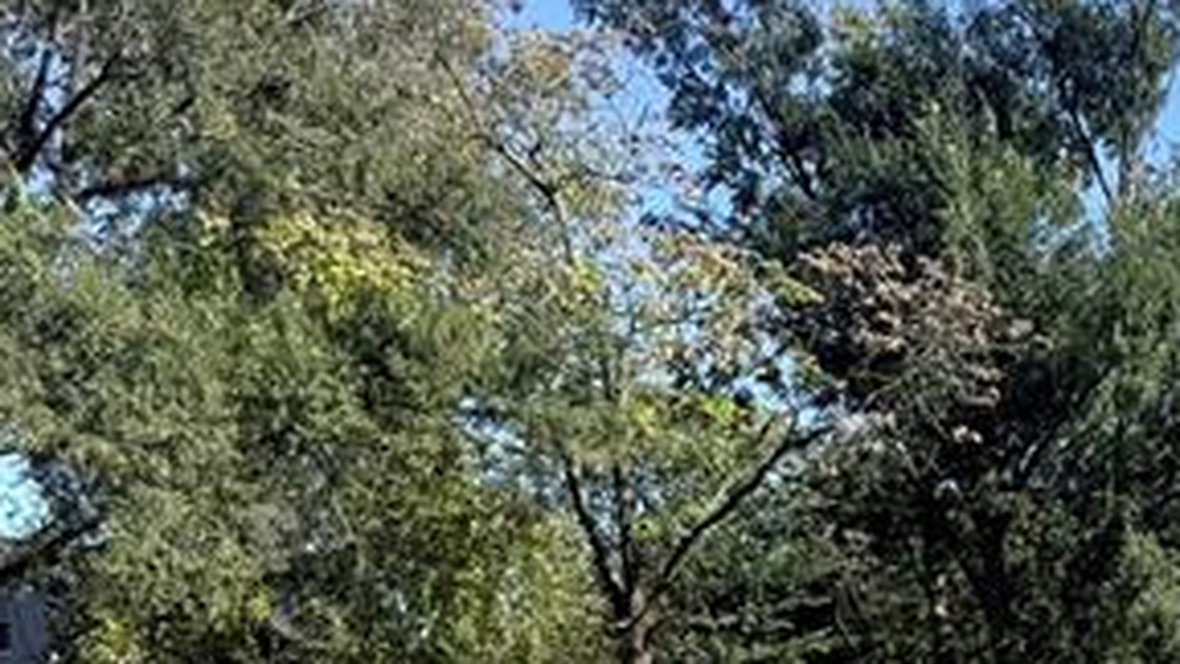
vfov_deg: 12.7
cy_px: 816
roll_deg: +0.9
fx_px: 2910
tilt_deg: -1.2
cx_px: 1684
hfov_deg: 20.2
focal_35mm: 93
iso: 80
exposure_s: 1/3279
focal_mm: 6.76
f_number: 1.78
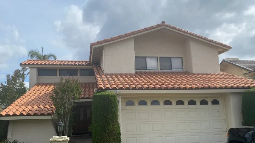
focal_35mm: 31
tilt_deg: +8.8
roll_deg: +1.2
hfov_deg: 62.6
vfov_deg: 37.7
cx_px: 119
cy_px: 76
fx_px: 210
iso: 32
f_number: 1.8
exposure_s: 1/3846
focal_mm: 4.25
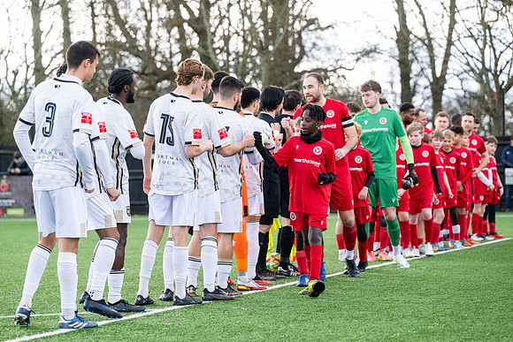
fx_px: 1782
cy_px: 171
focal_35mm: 125
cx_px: 256
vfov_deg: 11.0
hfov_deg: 16.4
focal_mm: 125
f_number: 4
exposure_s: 1/800
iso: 800
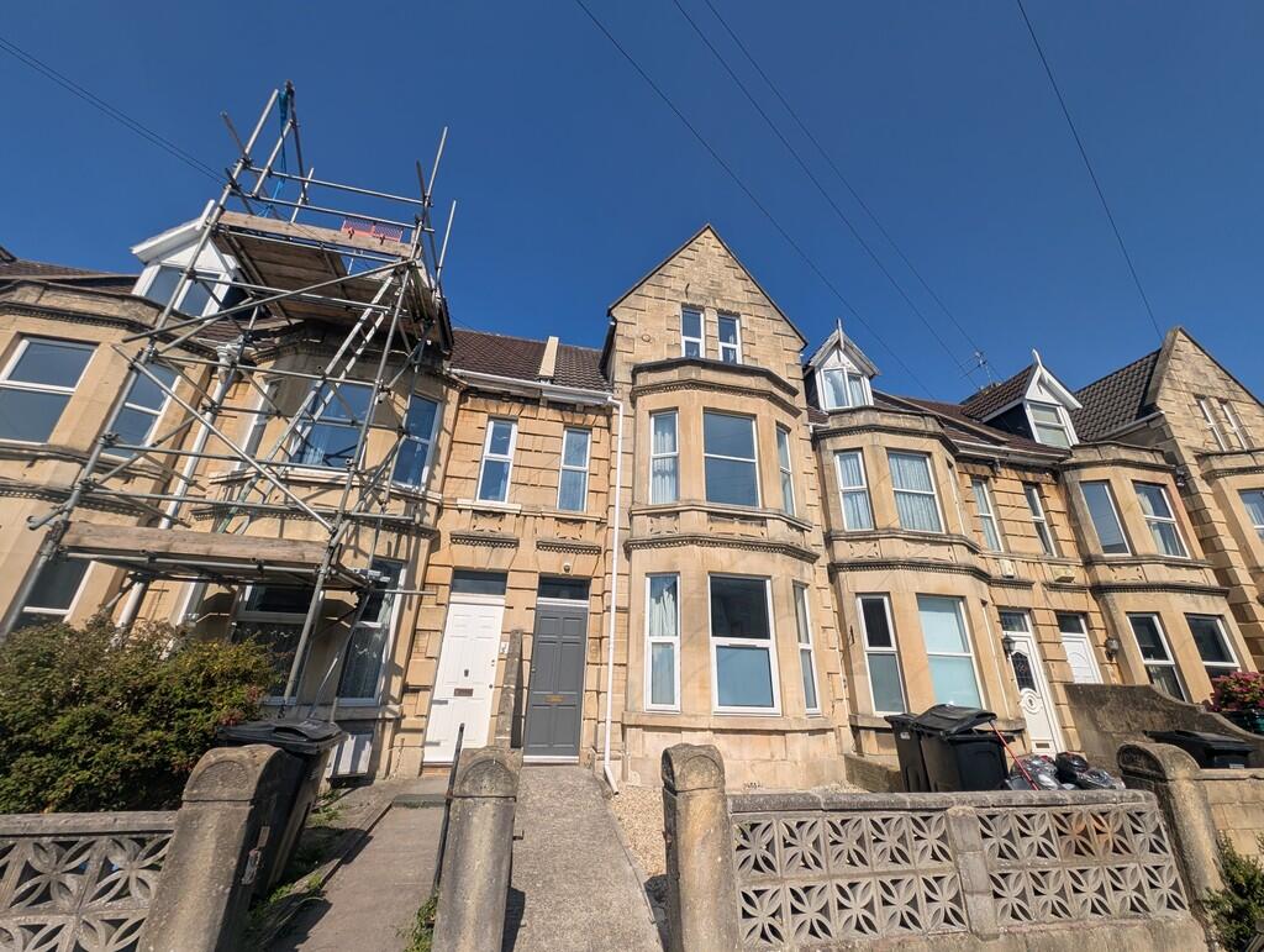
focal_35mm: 12
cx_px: 632
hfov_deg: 110.5
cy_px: 476
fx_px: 439
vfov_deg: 94.6
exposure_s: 1/3311
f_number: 1.95
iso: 38
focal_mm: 2.23
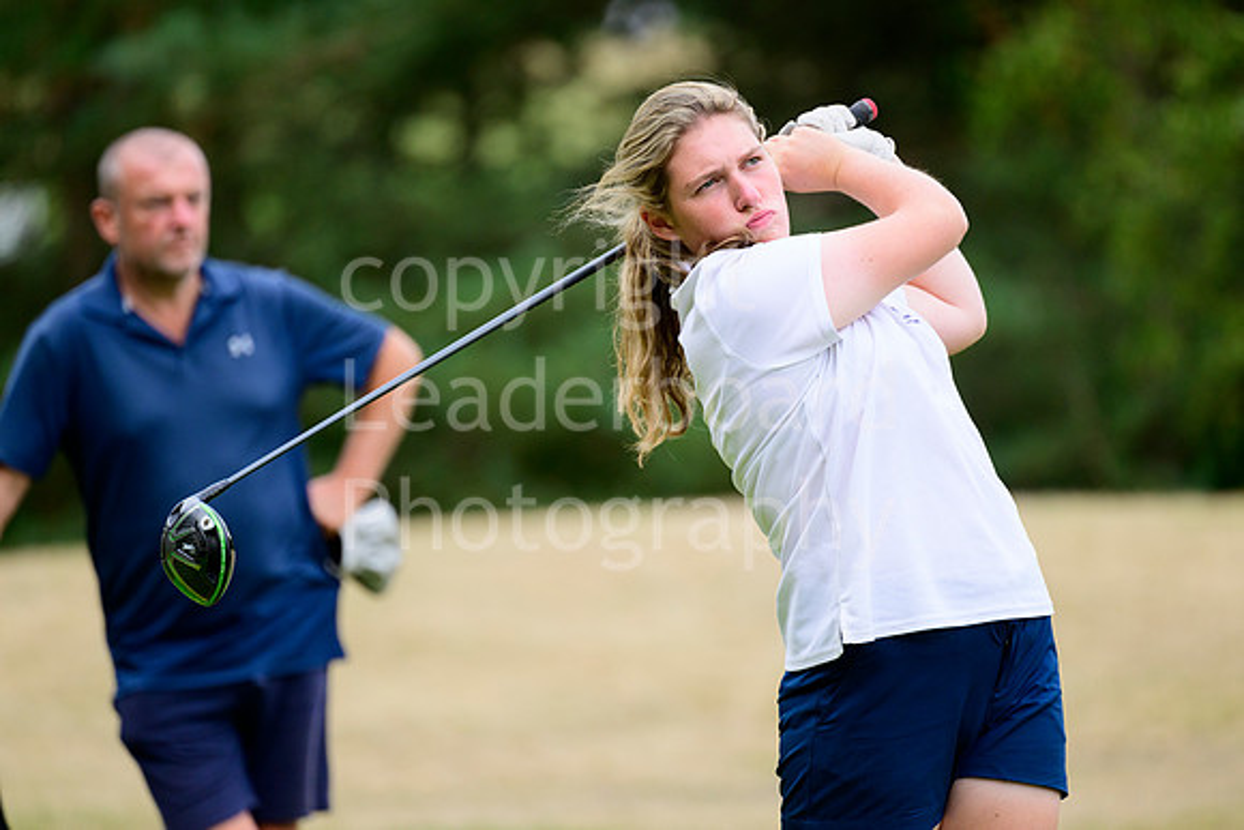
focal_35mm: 400
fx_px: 13825
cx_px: 622
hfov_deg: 5.2
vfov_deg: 3.4
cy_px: 415
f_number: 5.6
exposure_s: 1/800
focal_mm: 400
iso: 1000
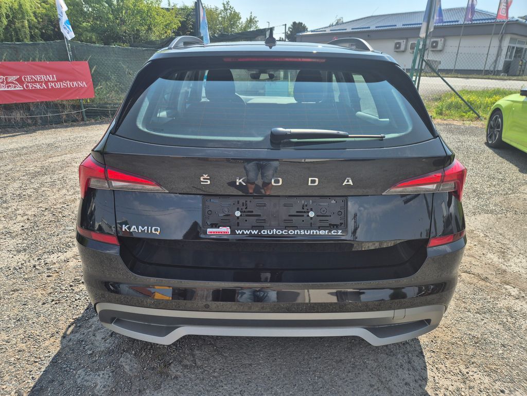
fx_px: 350
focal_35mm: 23
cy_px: 198
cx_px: 264
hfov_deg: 73.9
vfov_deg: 58.9
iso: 25
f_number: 1.8
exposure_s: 1/1324
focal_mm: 5.4
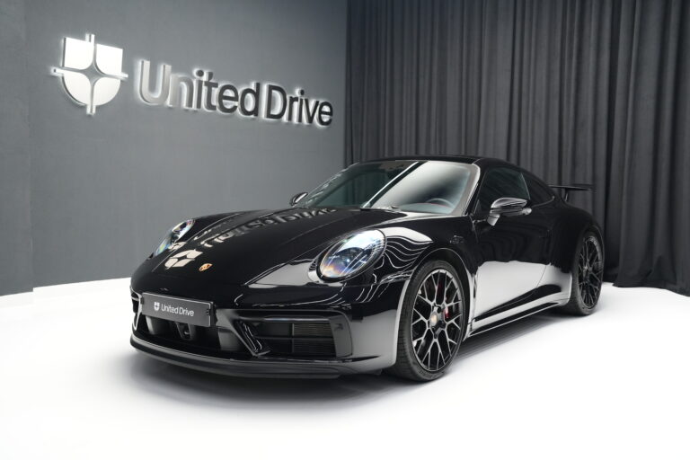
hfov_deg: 54.4
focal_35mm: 35
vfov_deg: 37.9
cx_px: 345
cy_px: 230
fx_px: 671
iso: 3200
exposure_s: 1/40
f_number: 4
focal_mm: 35
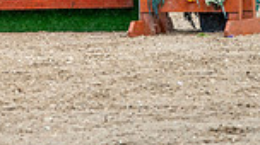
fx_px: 4468
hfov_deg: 3.3
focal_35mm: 649
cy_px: -156
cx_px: -94
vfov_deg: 1.9
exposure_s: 1/1250
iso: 800
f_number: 5.6
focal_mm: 162
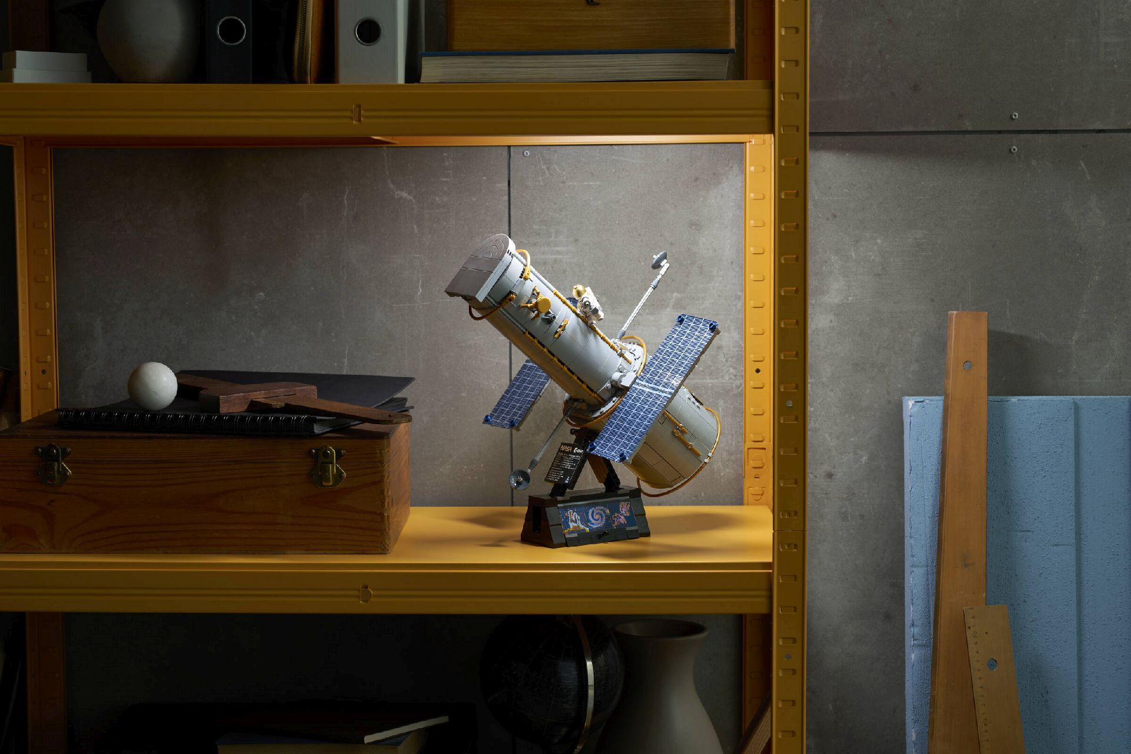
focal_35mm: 63
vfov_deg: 21.6
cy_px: 377
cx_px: 566
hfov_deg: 31.9
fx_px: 1979
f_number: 5.6
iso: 160
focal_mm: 63
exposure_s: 1/8
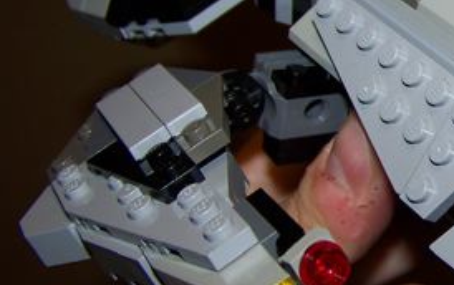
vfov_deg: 14.7
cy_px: 103
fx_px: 1103
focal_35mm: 89
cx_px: 515
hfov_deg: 21.9
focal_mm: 5.85
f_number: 2.8
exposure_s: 1/30
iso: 64
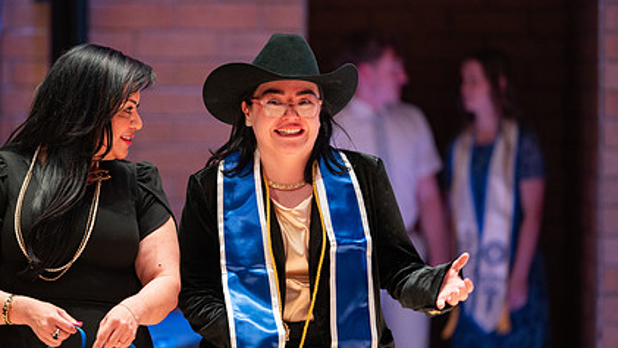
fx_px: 4737
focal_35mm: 289
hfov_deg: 7.5
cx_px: 210
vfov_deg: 4.2
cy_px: 214
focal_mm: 200
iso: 1000
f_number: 2.8
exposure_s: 1/200
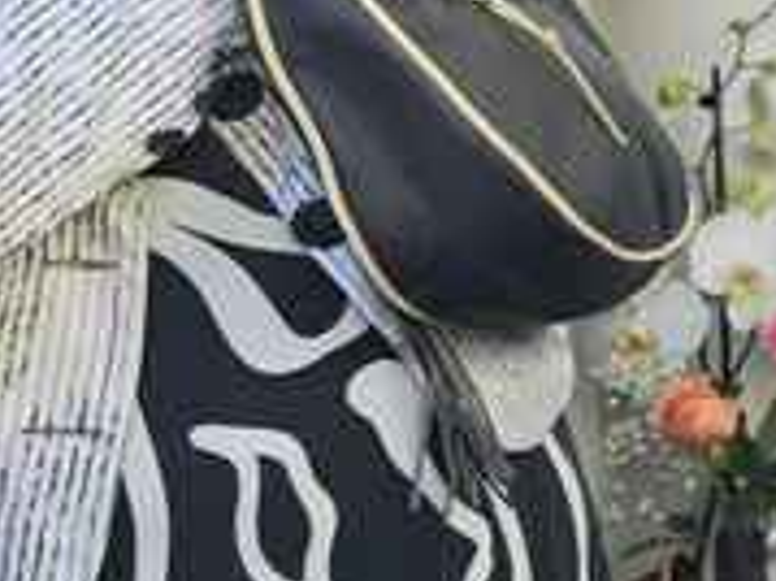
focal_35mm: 154
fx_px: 3450
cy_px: -147
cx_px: 2588
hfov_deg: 9.2
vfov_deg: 9.5
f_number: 1.7
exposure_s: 1/180
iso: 25
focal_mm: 6.3
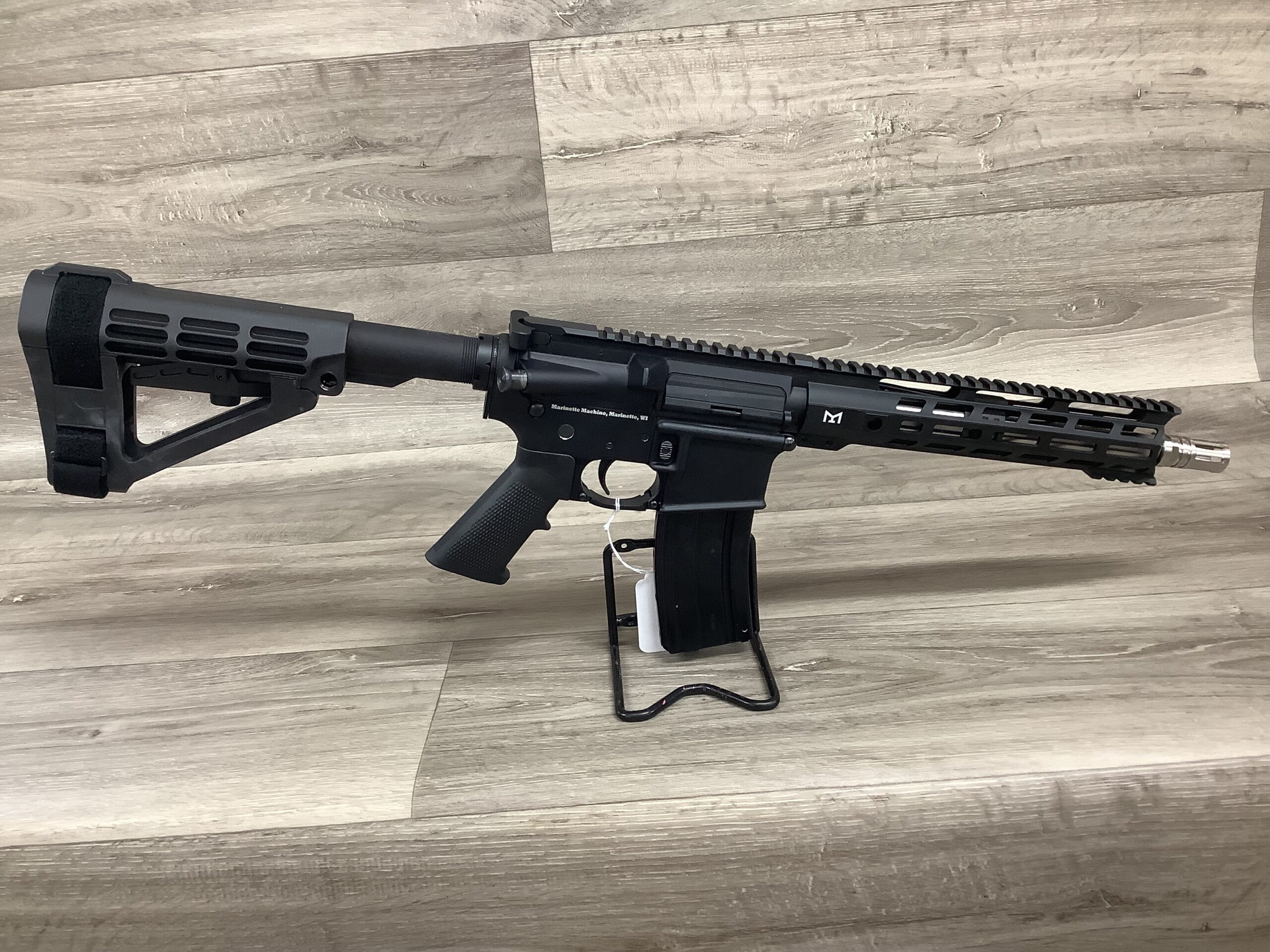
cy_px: 476
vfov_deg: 45.4
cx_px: 635
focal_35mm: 31
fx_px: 1137
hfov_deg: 58.4
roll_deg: +3.8
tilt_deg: -22.8
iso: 125
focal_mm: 3.3
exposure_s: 1/60
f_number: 2.4
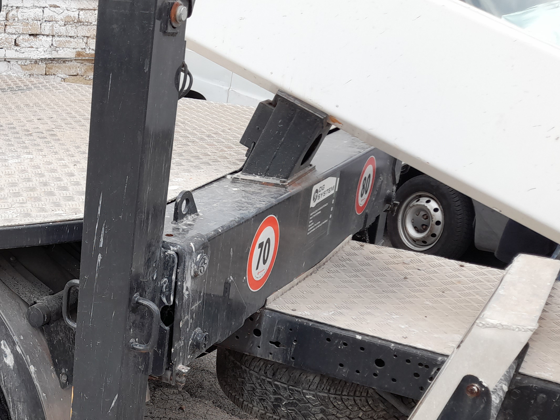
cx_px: 67
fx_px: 760
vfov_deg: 30.4
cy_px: 314
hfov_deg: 38.0
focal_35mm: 47
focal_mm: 4.6
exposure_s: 1/148
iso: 20
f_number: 2
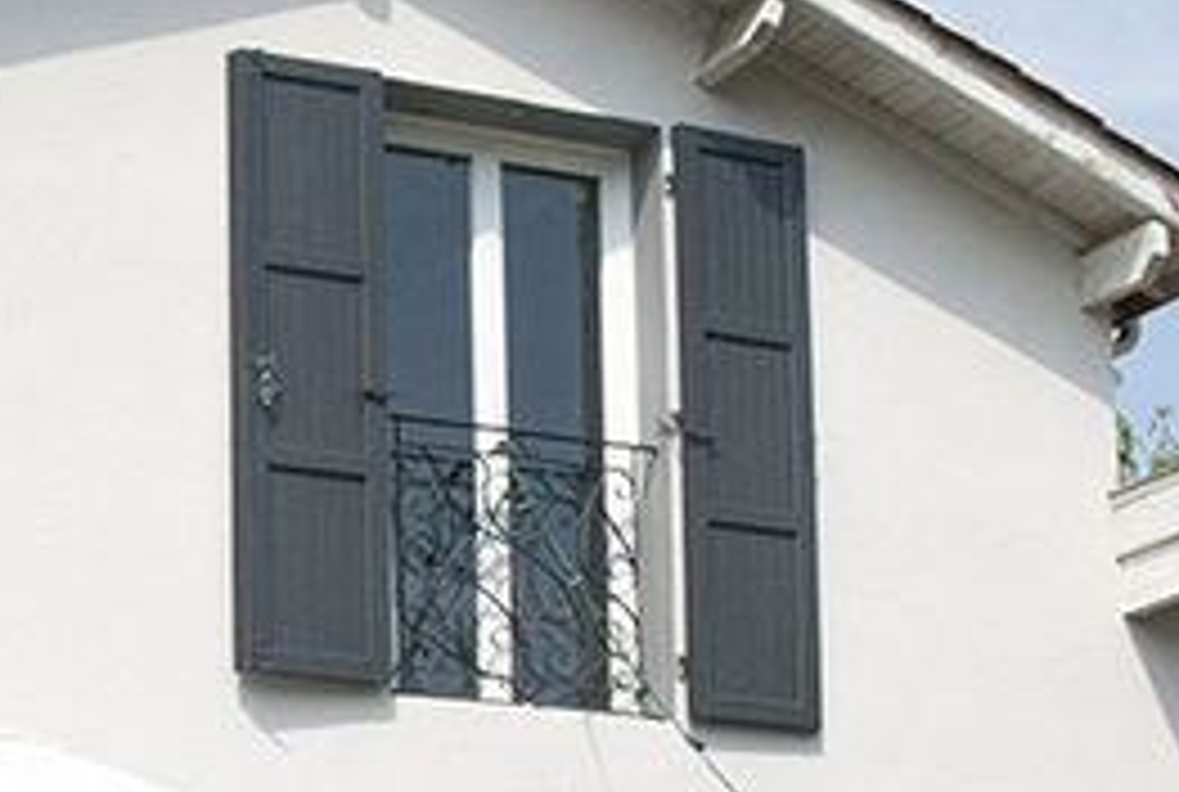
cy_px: 976
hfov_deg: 19.6
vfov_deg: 13.0
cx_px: 234
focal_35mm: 103
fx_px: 3381
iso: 640
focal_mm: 18
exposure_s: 1/1250
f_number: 10
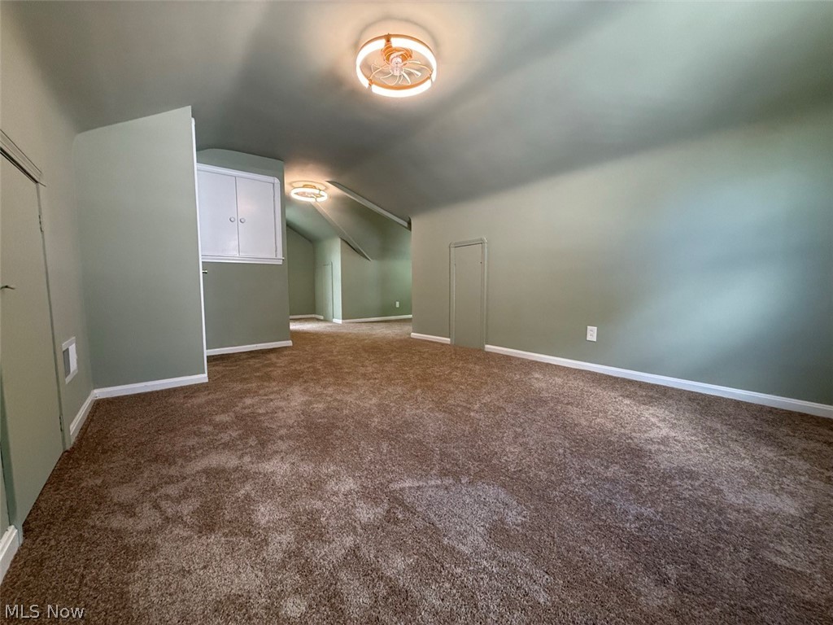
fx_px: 337
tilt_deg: -4.5
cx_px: 416
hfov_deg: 102.1
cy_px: 312
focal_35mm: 14
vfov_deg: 85.7
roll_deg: +0.0
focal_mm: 2.22
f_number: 2.2
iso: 500
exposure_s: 1/120
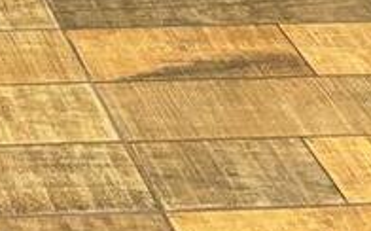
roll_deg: -0.1
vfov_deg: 6.6
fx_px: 1707
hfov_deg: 11.4
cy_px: -587
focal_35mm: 169
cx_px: -318
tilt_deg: -8.8
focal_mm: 5.96
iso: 500
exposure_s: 1/60
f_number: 1.6
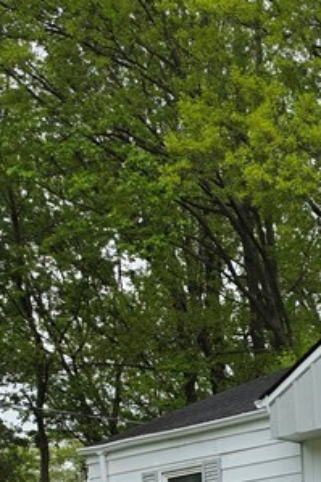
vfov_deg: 21.3
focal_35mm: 82
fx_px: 1098
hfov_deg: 14.6
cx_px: 577
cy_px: 703
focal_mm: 6.5
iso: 64
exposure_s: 1/2874
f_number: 1.4
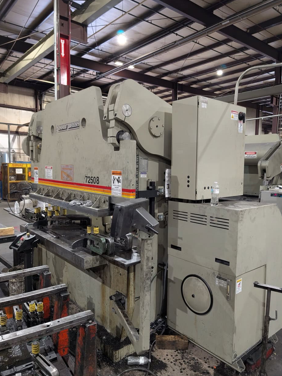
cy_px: 194
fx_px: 272
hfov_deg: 54.9
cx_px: 140
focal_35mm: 25
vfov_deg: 69.4
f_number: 1.7
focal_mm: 6.9
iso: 680
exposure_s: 1/126
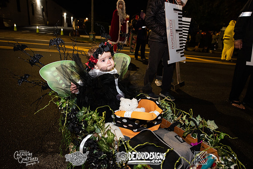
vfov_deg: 53.2
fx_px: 169
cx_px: 126
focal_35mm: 24
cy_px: 84
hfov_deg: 73.7
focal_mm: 24
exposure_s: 1/80
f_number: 3.5
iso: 2000
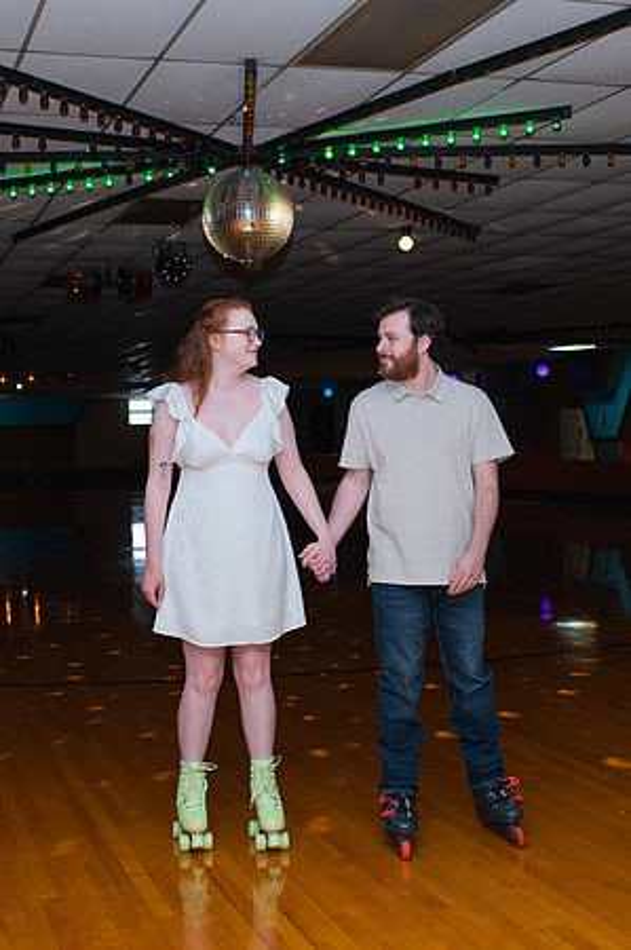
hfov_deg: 25.7
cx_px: 317
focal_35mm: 53
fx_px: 1385
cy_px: 475
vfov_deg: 37.8
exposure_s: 1/200
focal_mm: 35
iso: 1000
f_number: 3.2
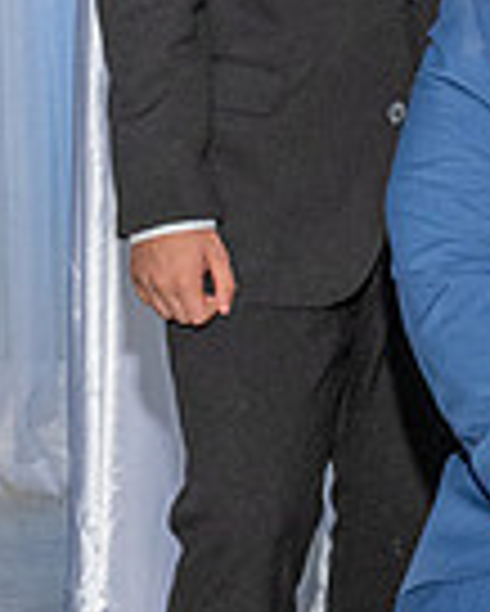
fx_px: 3241
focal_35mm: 179
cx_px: 1208
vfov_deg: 10.8
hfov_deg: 7.9
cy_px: 407
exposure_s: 1/160
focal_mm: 24.5
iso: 640
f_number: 5.6
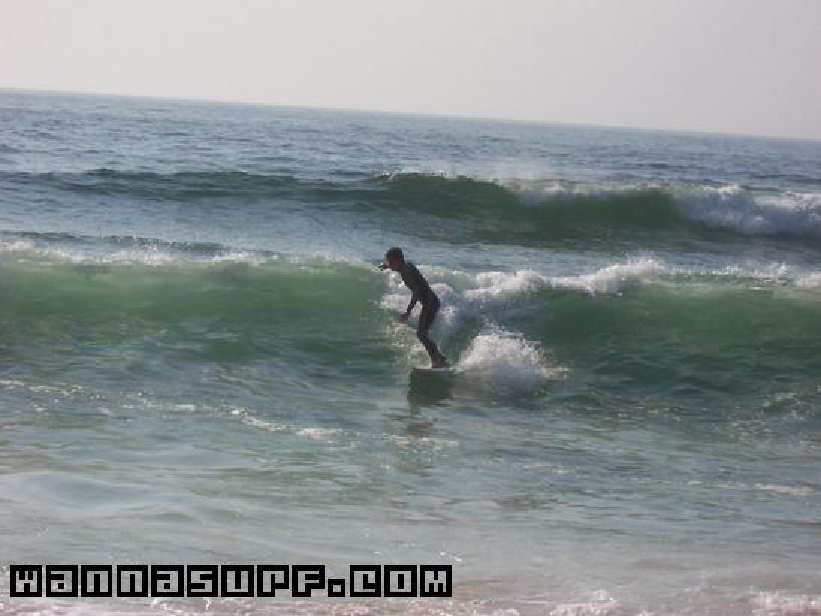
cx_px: 410
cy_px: 308
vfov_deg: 10.3
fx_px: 3416
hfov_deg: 13.7
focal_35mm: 144
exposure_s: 1/500
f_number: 9.5
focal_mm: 22.4
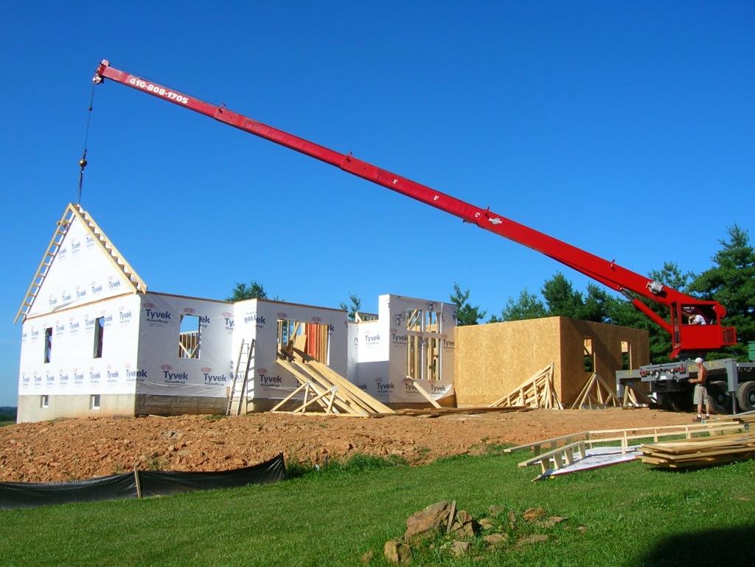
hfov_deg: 54.0
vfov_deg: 41.8
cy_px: 284
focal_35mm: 34
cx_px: 378
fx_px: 742
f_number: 4.9
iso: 50
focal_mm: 5.7
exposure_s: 1/490
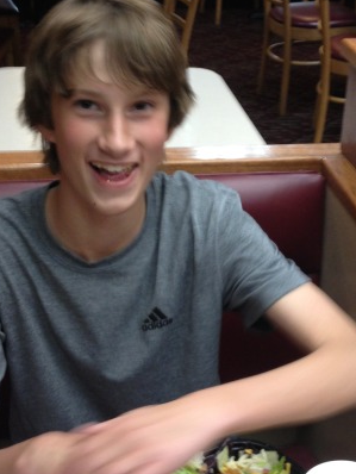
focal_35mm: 75
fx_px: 1027
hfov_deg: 19.6
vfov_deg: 26.0
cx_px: 242
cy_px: 211
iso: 80
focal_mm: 4.28
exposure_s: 1/20
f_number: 2.4
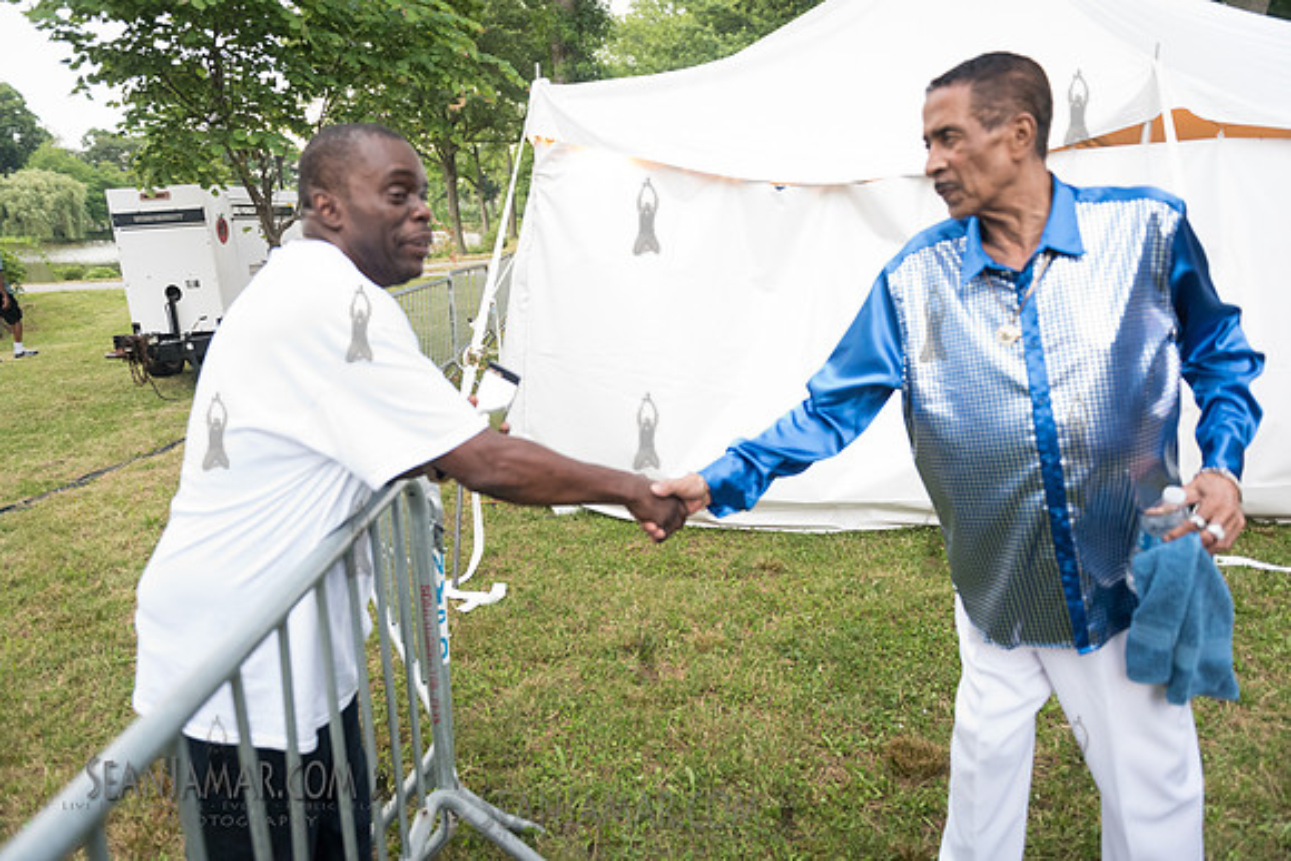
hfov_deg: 73.7
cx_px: 646
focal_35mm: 24
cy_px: 430
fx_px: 861
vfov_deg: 53.2
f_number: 2.8
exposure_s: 1/80
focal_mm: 24
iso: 3200
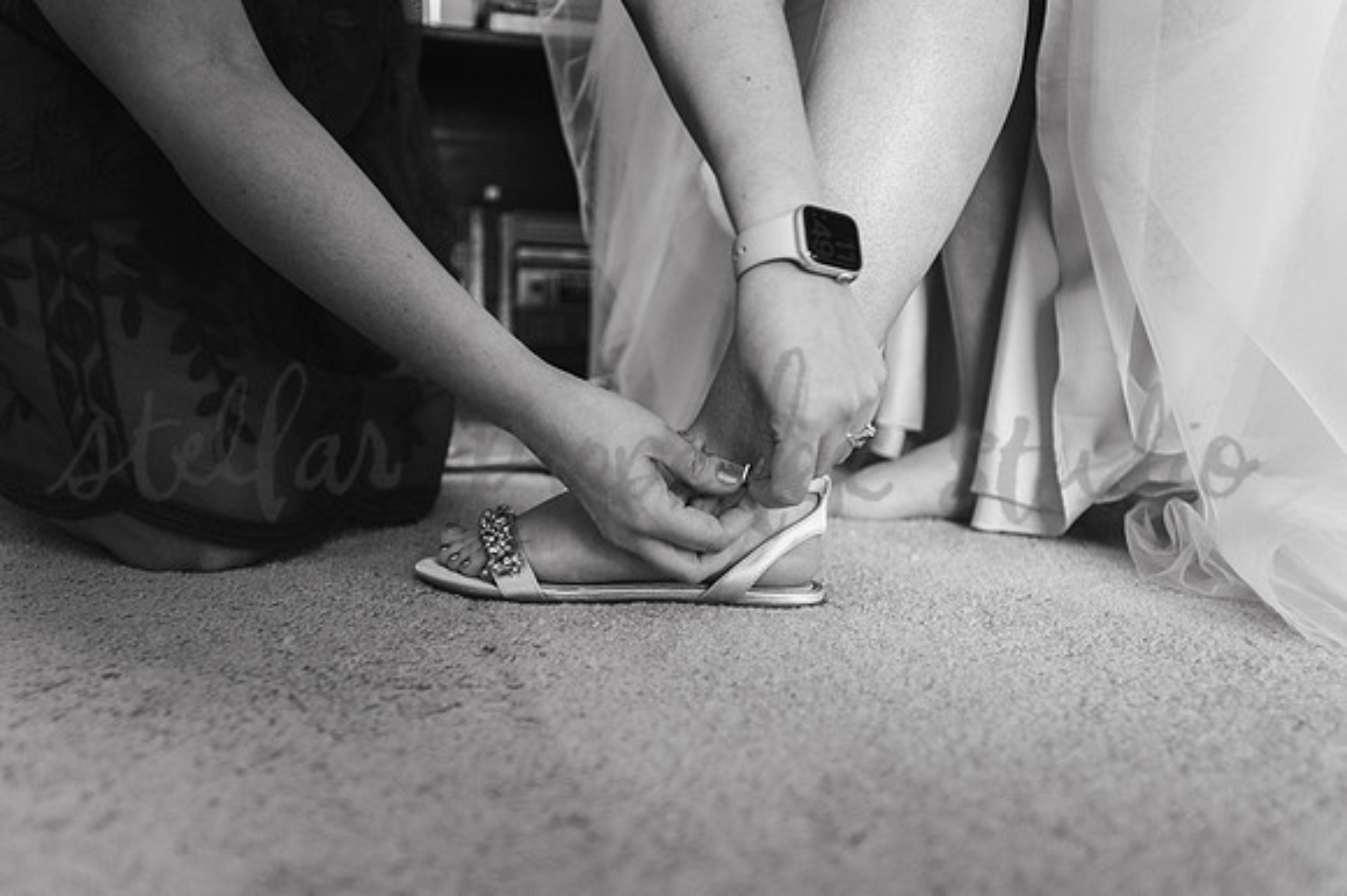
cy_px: 448
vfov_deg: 41.1
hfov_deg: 58.7
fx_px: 1197
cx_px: 674
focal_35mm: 32
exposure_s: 1/100
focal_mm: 32
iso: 640
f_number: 2.8
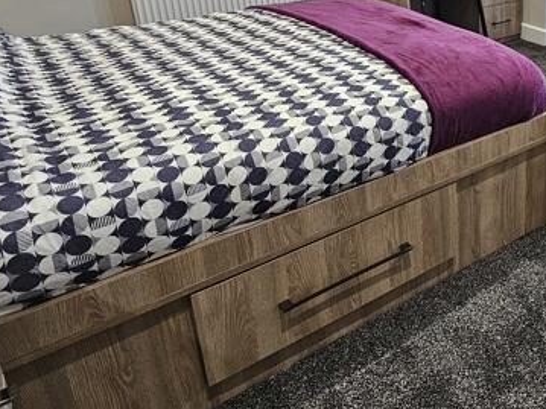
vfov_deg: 40.2
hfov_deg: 49.8
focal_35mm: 33
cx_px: 483
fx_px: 520
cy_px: 54
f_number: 2.2
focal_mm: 2.2
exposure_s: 1/50
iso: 200
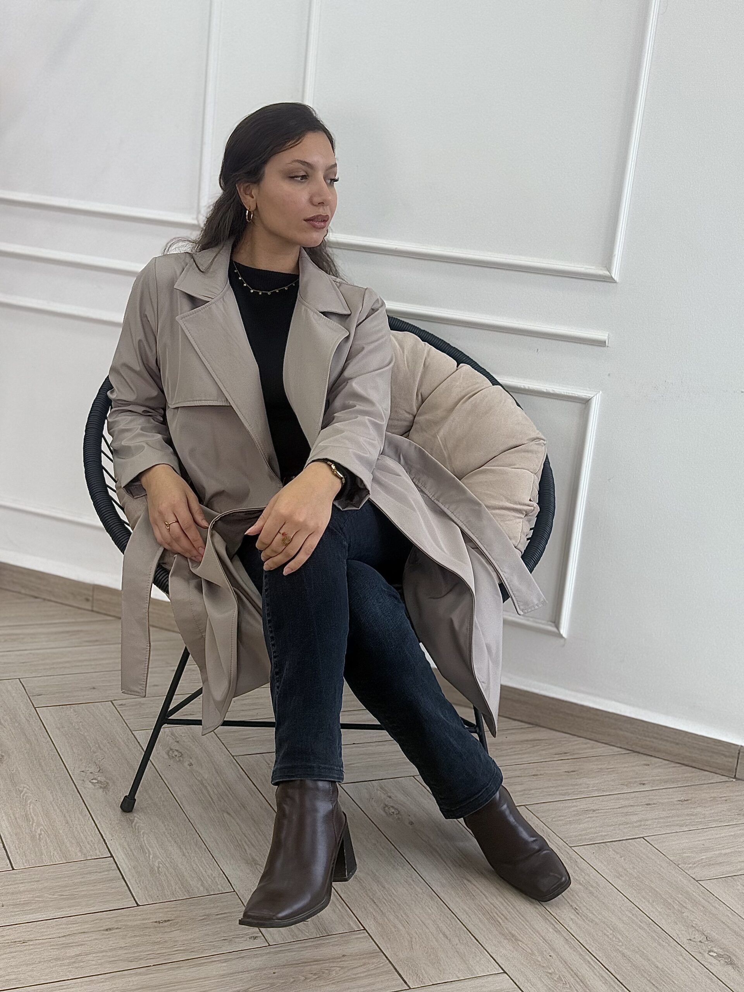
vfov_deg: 39.7
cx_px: 372
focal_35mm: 48
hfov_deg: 30.3
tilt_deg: -13.1
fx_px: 1376
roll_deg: -6.1
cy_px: 496
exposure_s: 1/527
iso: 64
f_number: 1.78
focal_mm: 6.76
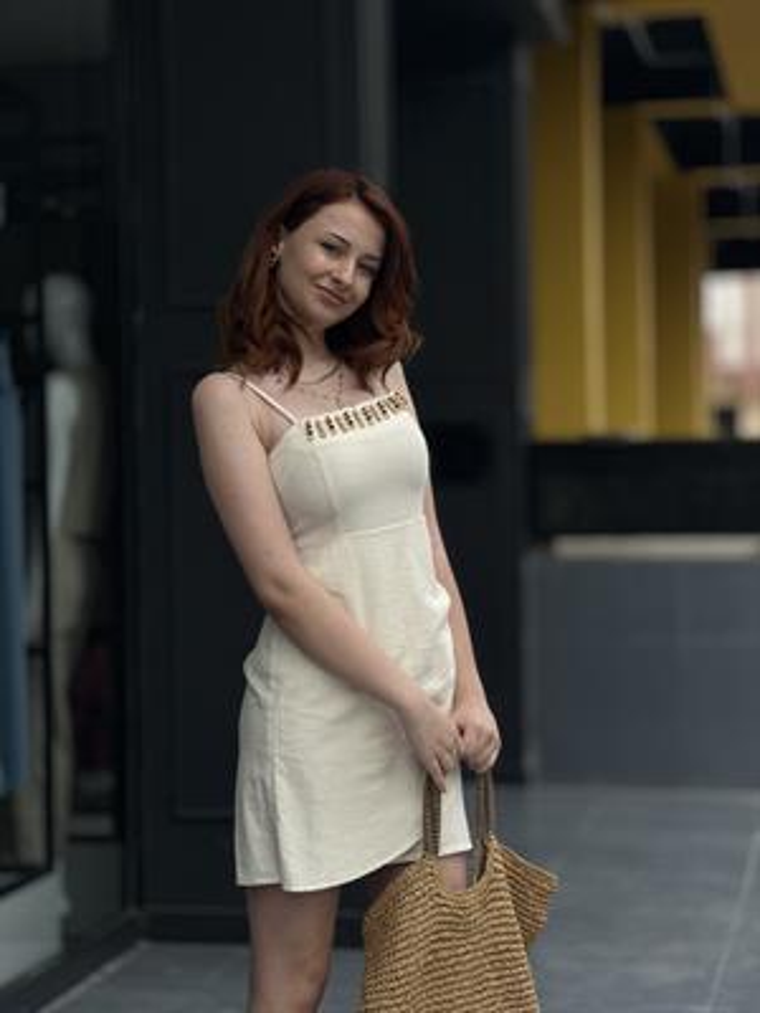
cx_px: 380
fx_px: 2254
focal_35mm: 77
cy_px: 506
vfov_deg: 25.3
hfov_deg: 19.1
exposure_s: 1/637
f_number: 2.8
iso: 32
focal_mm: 9
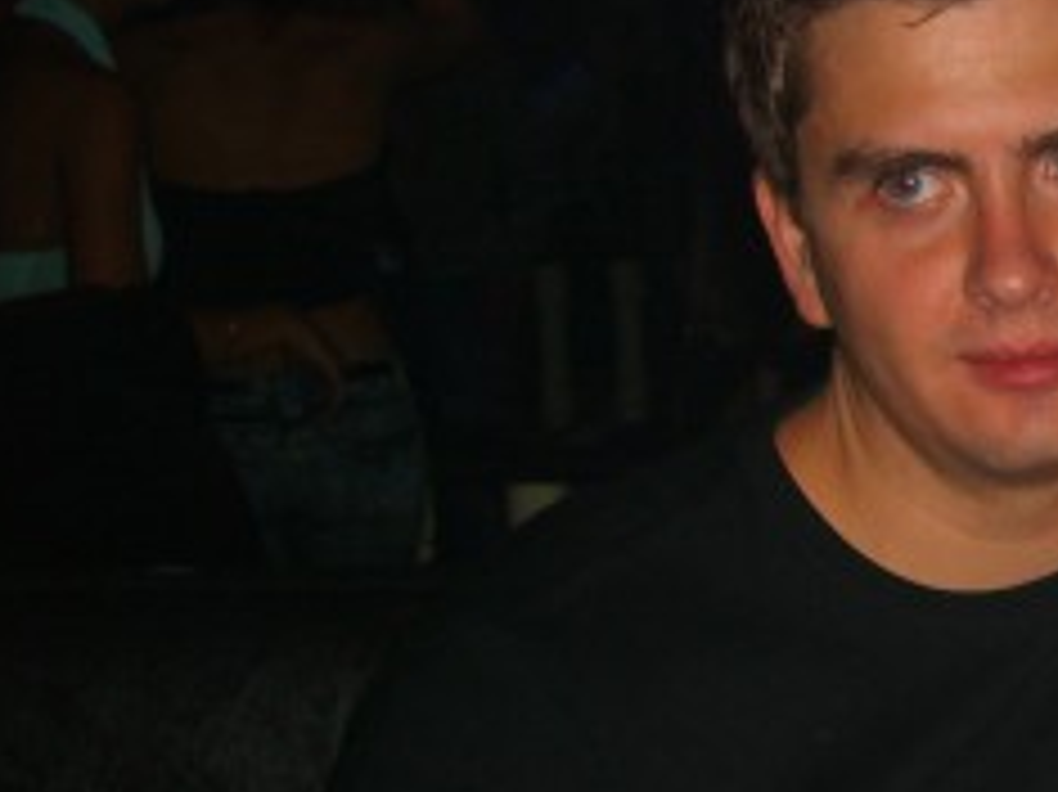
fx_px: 2963
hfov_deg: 18.9
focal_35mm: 97
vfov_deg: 15.1
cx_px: 1328
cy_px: 688
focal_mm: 7.9
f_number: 2.8
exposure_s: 1/60
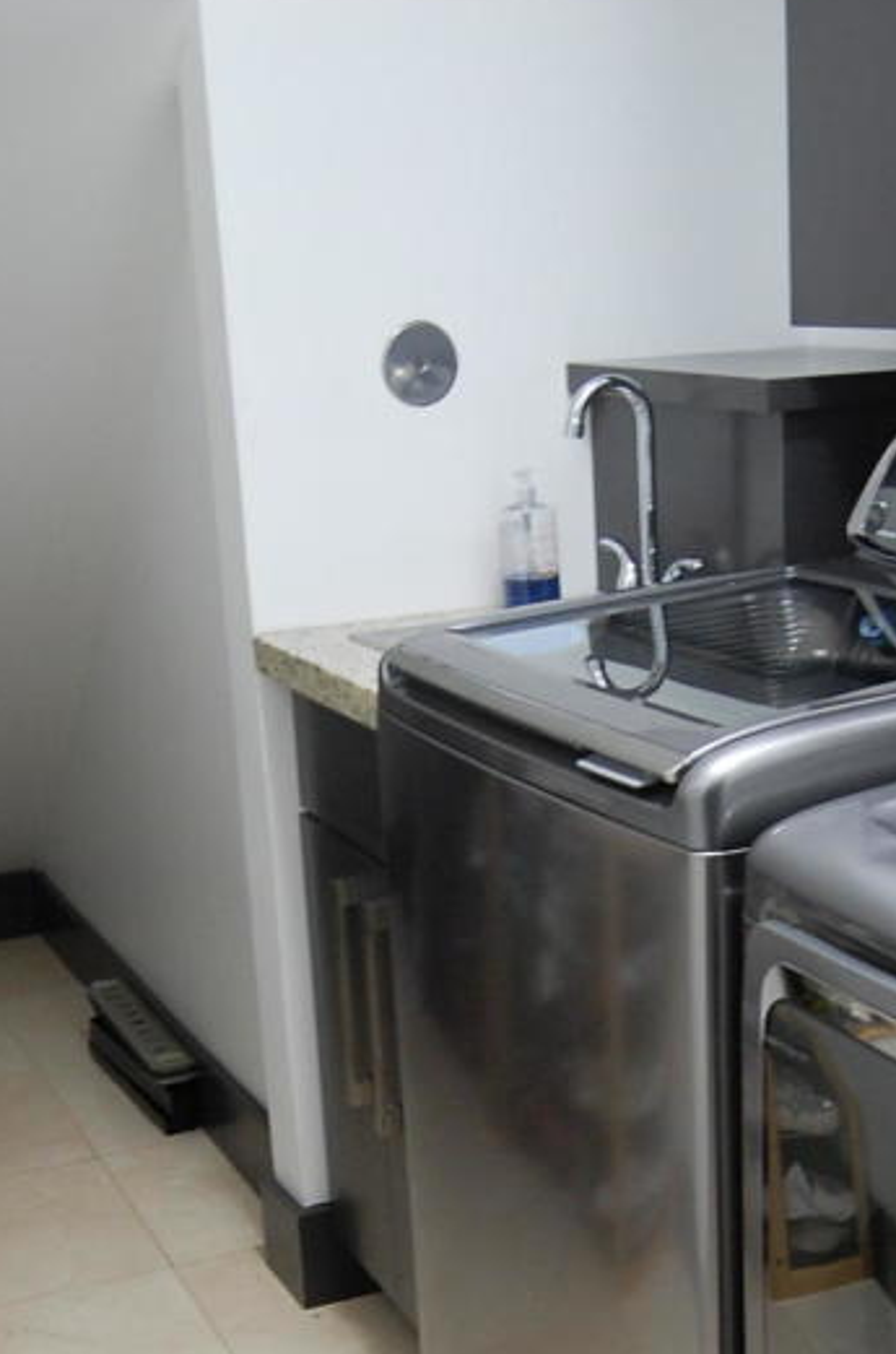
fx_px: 2100
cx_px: 493
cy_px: 1082
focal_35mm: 56
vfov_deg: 34.6
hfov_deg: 24.1
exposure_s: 1/13
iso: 800
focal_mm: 19
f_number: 3.5
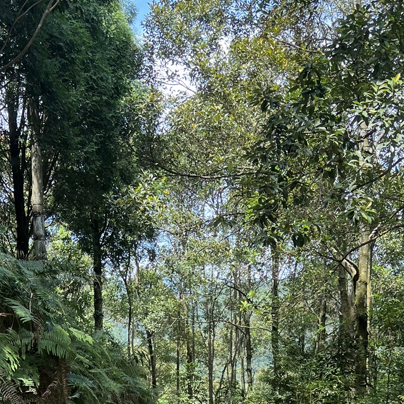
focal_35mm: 63
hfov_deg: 27.3
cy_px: 408
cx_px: 218
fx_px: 832
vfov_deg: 25.8
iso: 50
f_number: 1.5
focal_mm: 5.7
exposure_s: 1/502
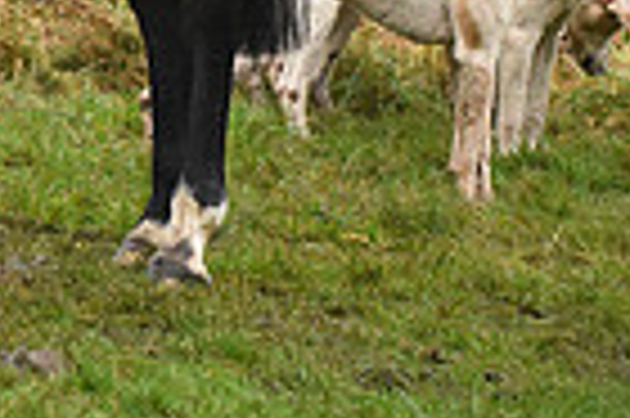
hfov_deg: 4.9
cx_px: -648
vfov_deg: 3.3
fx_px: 7236
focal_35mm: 414
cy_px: -418
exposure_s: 1/800
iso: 4000
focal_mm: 100
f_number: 4.5
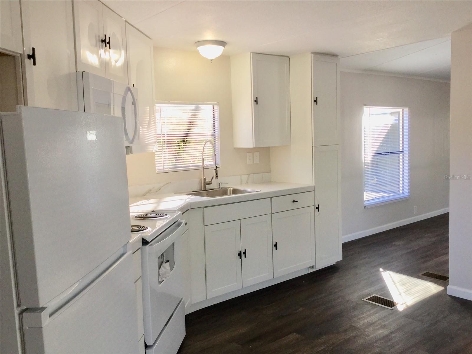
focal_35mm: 31
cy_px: 177
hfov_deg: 58.4
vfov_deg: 45.4
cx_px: 236
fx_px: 423
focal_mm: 3.3
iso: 25
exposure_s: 1/60
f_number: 2.4
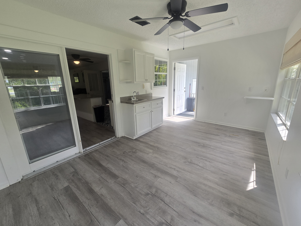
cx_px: 150
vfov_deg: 89.9
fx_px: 113
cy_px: 113
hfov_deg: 106.2
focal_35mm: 13
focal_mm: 2.2
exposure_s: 1/175
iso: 50
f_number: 2.2
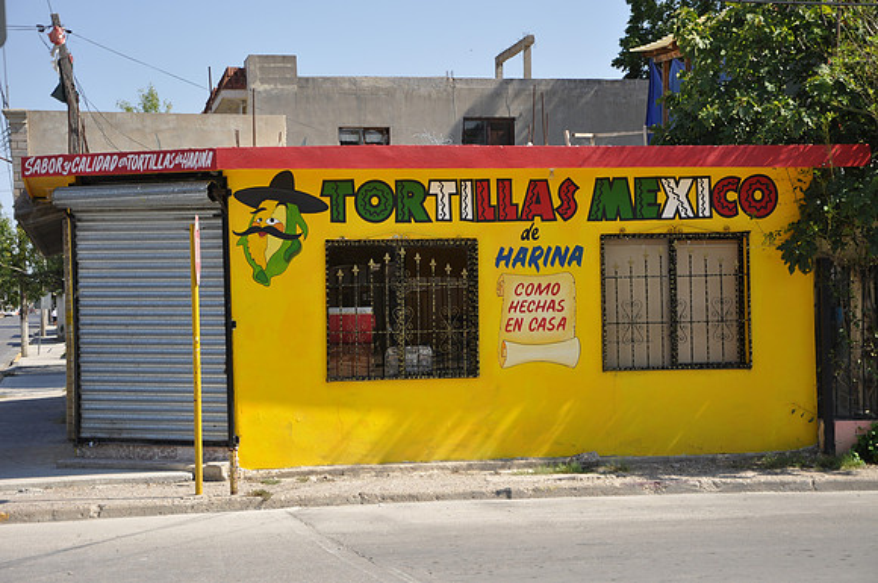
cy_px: 292
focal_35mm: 75
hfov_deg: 27.0
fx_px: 1827
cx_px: 439
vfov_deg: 18.1
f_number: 6.3
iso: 200
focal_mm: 50
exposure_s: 1/160
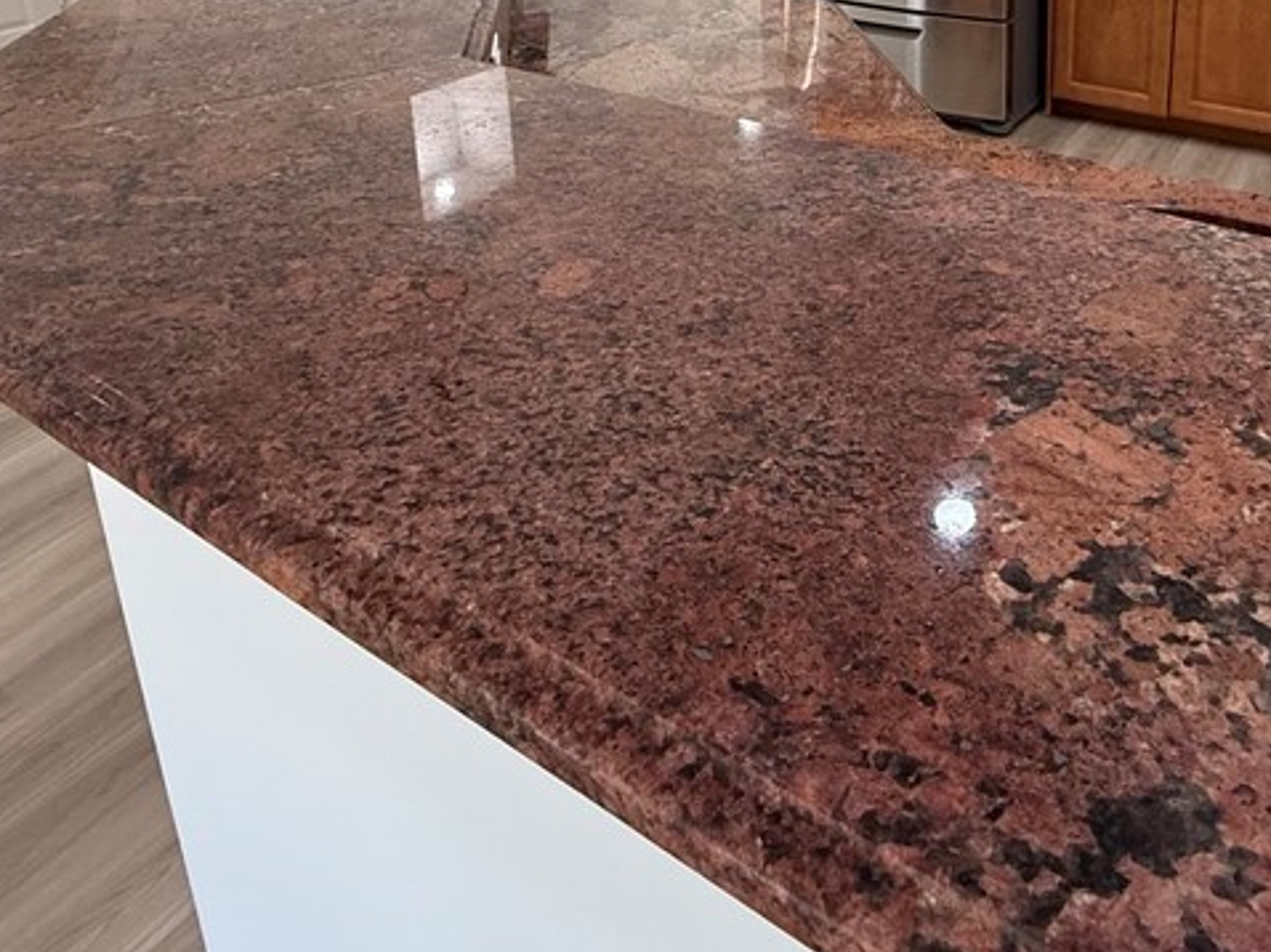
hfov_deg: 58.6
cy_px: -13
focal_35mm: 30
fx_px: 1101
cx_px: 854
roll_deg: +1.4
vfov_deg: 40.5
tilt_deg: -14.9
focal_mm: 2.22
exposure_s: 1/120
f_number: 2.2
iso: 250
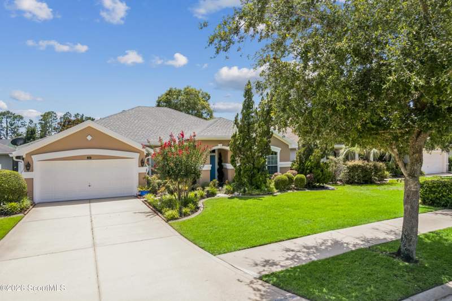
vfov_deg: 57.1
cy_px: 150
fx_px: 276
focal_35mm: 22
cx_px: 226
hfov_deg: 78.6
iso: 100
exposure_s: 1/320
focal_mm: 8.38
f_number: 2.8
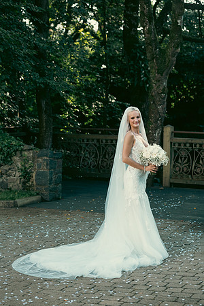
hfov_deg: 14.9
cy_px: 153
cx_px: 102
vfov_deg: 22.1
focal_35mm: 92
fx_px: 782
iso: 160
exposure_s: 1/200
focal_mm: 92
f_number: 3.5
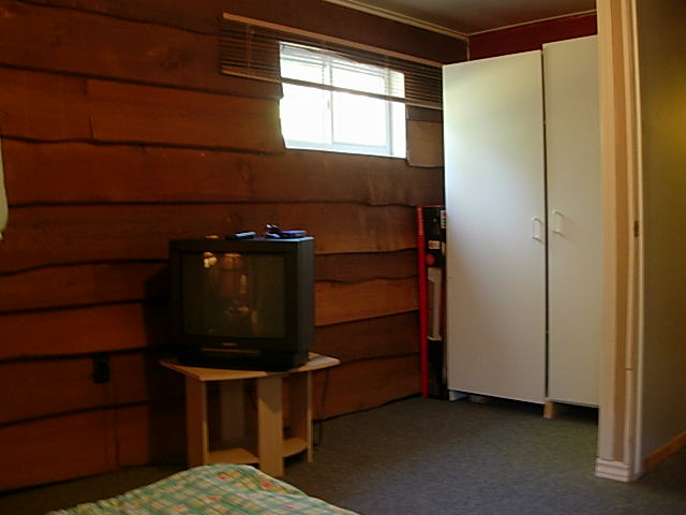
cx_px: 343
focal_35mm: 38
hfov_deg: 49.0
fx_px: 753
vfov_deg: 37.7
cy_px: 258
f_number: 2.8
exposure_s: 1/10
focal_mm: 7.8
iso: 200
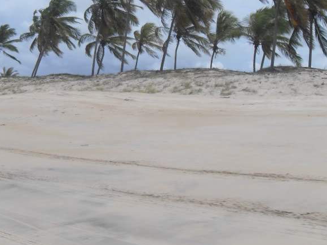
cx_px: 140
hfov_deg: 32.1
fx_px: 567
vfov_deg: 24.1
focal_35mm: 60
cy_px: 54
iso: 80
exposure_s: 1/500
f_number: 7
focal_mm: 6.3
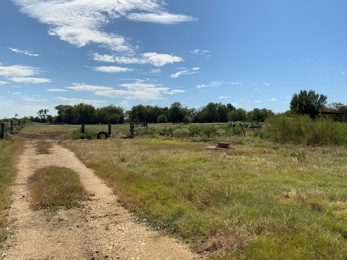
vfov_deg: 46.8
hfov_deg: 60.0
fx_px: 301
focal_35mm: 30
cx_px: 169
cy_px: 130
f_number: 1.8
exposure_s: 1/4405
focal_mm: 3
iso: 16
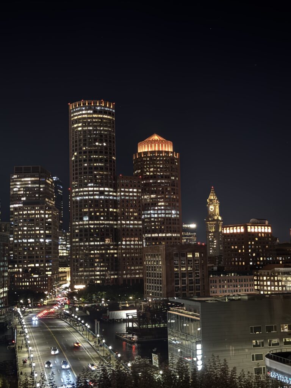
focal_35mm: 48
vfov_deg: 39.7
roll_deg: +1.2
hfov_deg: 30.3
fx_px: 538
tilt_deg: +7.5
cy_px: 194
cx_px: 146
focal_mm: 6.76
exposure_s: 1/5
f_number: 1.78
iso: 400
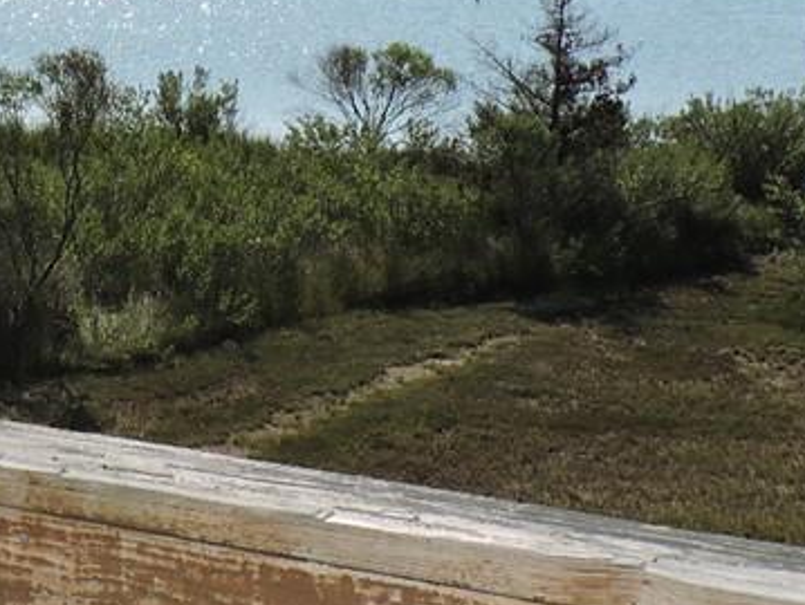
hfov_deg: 20.2
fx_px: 2188
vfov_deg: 15.2
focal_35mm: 94
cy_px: -103
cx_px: -7
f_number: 4
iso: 180
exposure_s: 1/2500
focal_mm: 5.9
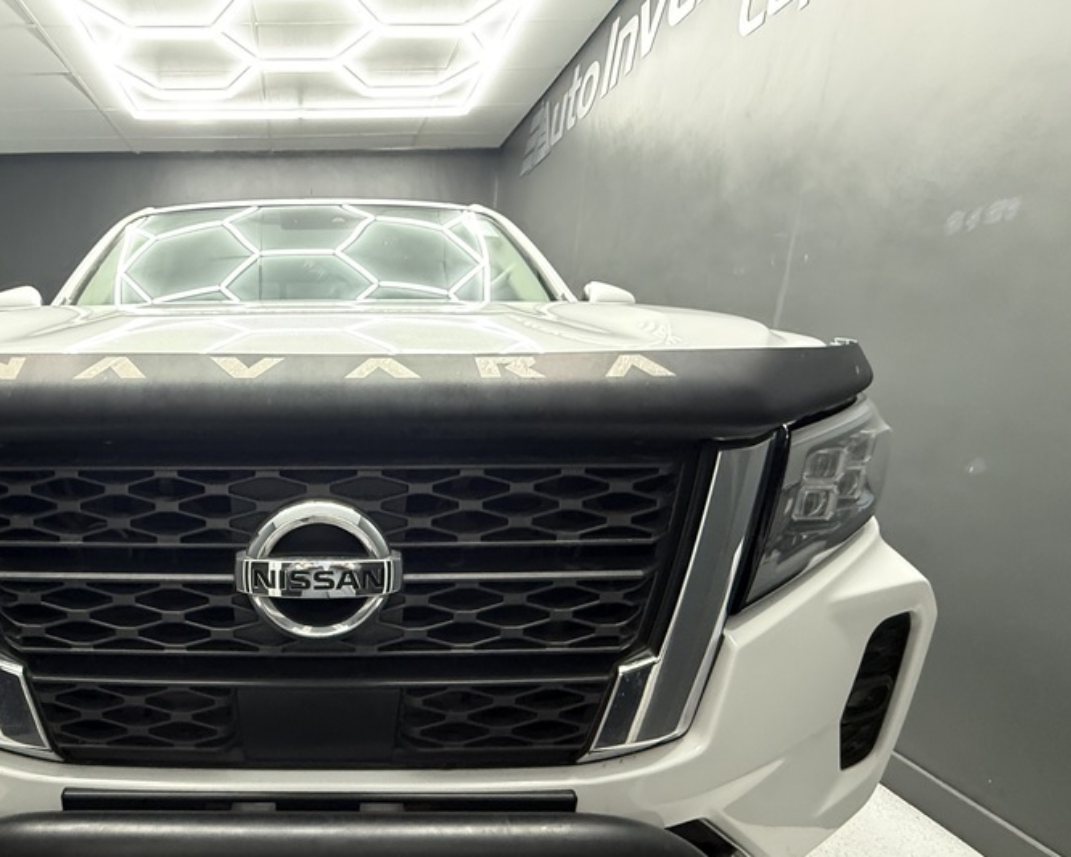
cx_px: 304
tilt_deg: -18.3
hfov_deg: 73.6
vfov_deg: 63.0
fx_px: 666
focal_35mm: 21
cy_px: 606
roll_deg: +0.4
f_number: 2.2
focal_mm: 2.22
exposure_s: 1/50
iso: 640
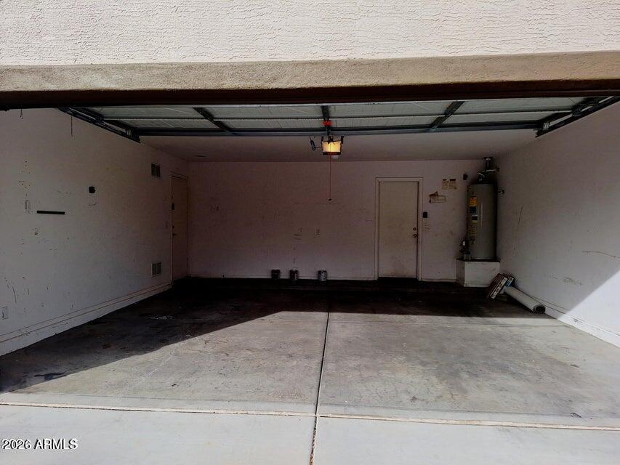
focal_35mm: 23
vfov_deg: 58.9
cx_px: 310
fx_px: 412
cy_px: 232
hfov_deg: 73.9
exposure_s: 1/1629
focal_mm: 5.54
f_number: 1.8
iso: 40
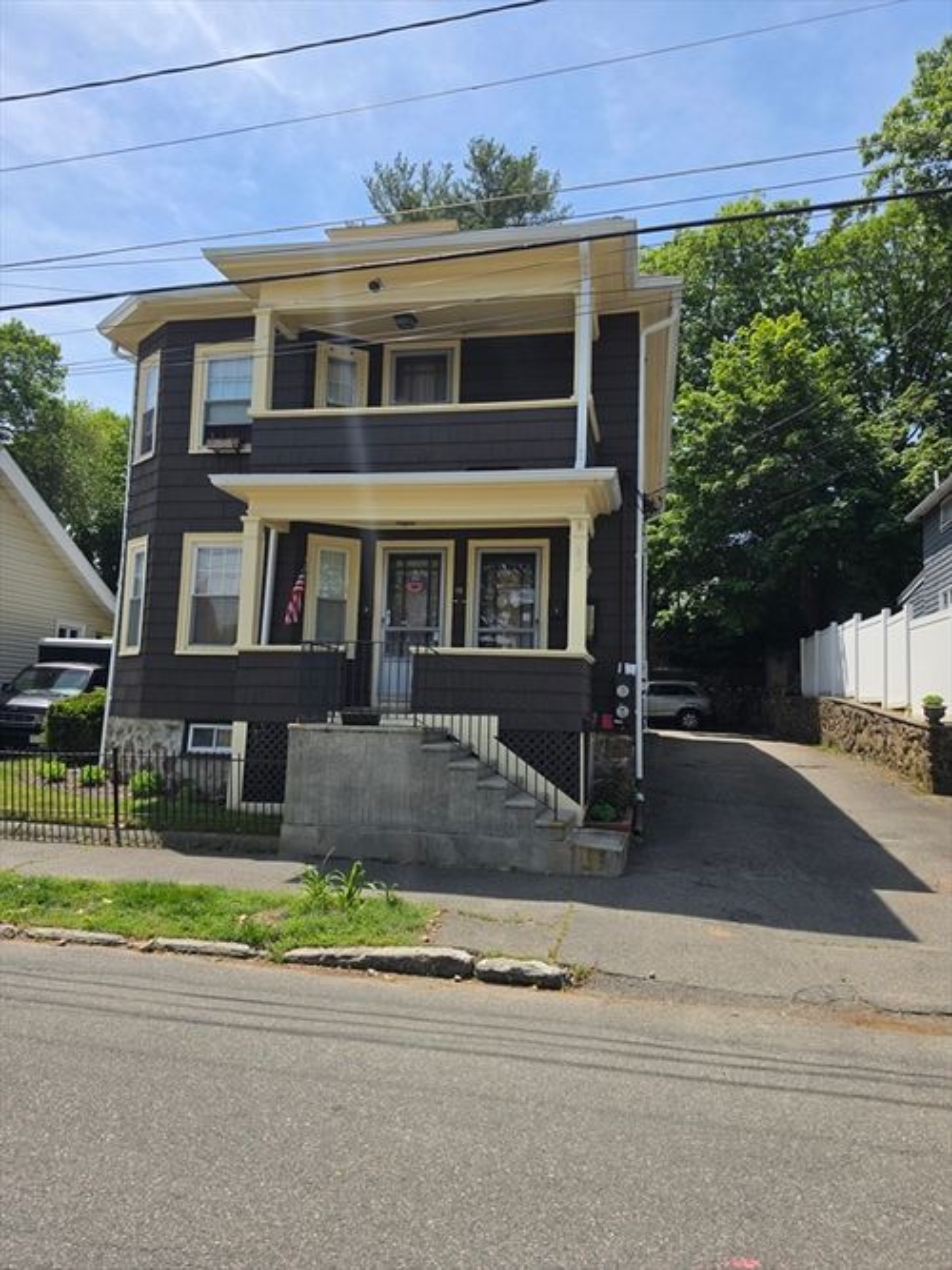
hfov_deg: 58.9
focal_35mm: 23
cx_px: 476
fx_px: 844
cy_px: 635
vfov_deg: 73.9
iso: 64
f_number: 1.4
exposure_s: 1/5605
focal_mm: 6.5
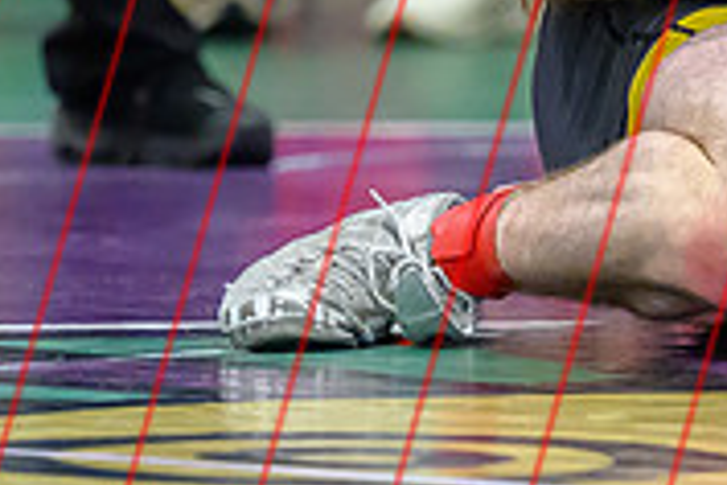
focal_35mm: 742
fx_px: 14983
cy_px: 112
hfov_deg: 2.8
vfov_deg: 1.9
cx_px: 562
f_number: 2.8
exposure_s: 1/640
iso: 6400
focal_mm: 160
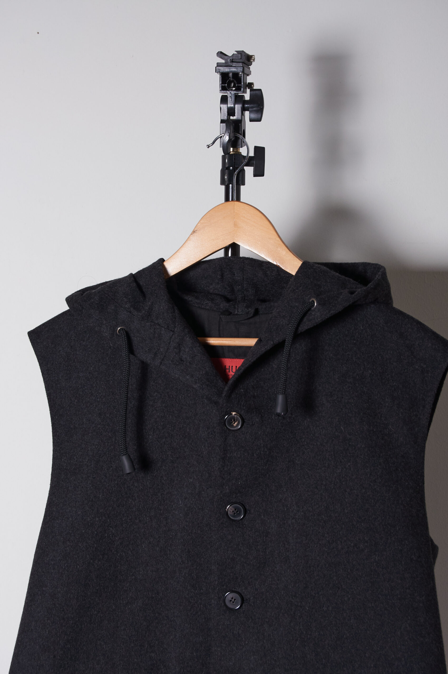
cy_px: 337
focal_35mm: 78
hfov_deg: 17.4
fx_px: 1460
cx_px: 224
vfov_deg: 26.0
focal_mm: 52
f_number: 9
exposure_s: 1/100
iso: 200
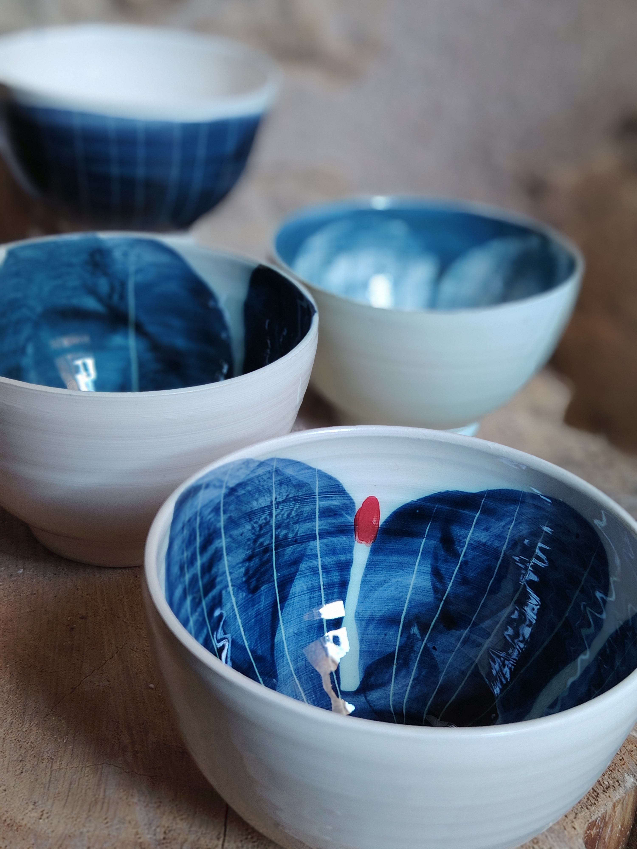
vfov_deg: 39.7
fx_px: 1178
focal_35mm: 48
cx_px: 318
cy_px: 424
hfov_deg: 30.3
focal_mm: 5.25
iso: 284
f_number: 4
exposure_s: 1/33.3
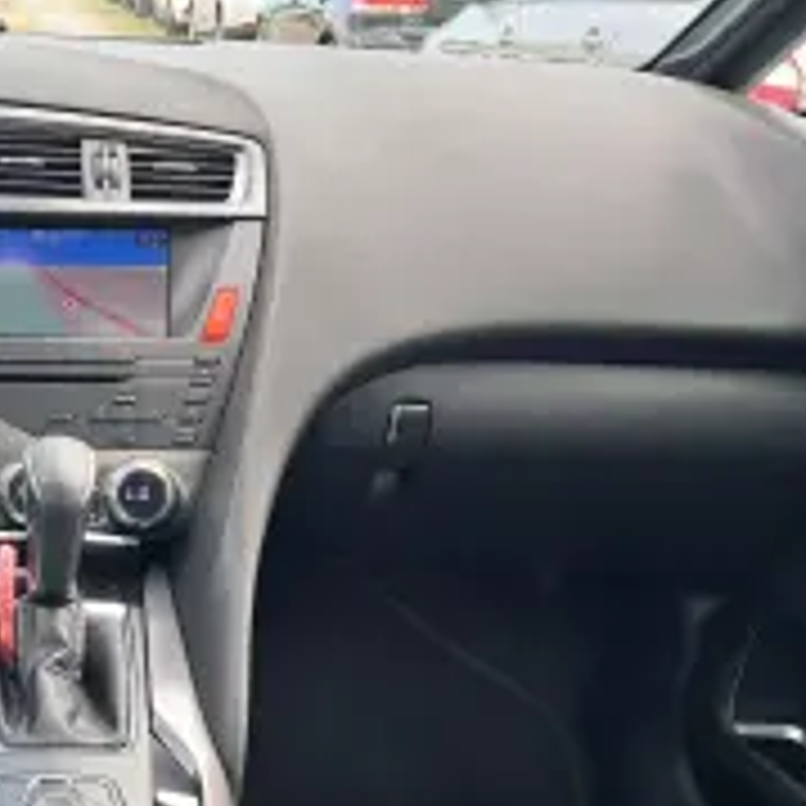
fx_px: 1264
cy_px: 567
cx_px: 9
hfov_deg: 32.6
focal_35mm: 48
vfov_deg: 34.9
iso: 50
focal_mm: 4
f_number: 1.8
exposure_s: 1/50
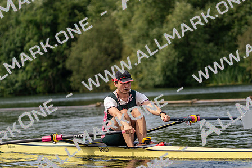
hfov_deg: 7.3
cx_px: 151
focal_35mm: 282
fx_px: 1975
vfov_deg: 4.9
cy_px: 92
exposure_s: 1/1600
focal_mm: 218
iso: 320
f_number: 5.6
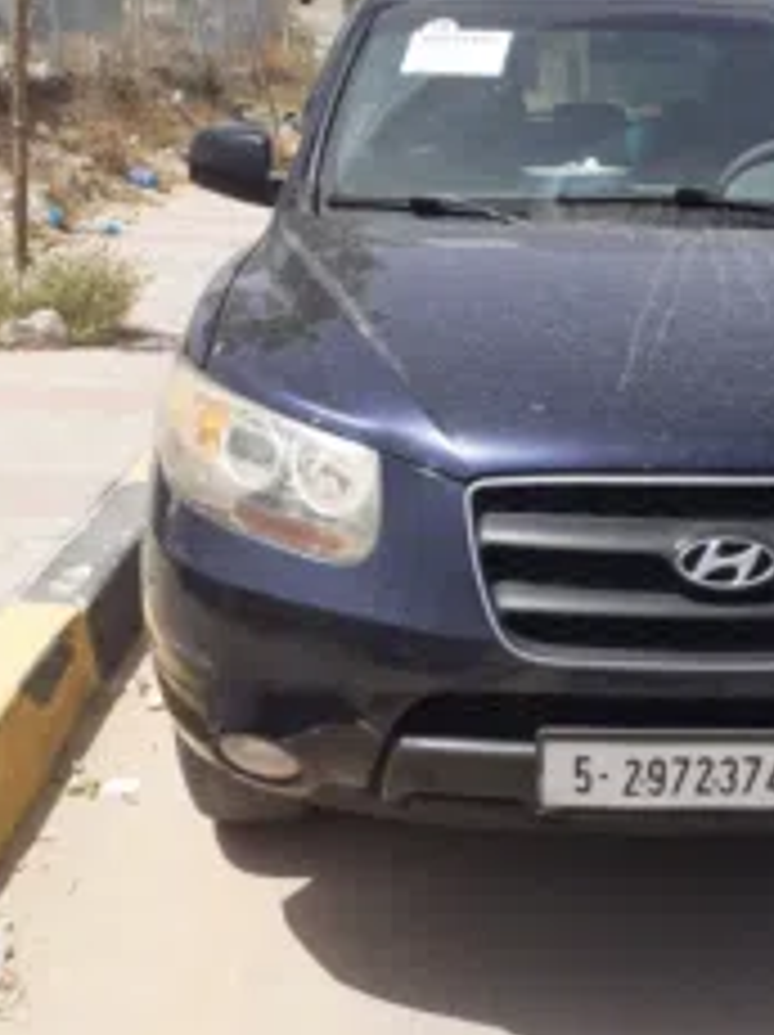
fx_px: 1404
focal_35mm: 47
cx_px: 616
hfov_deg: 30.1
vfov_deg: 40.5
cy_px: 536
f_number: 1.9
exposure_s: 1/1681
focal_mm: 3.6
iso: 40
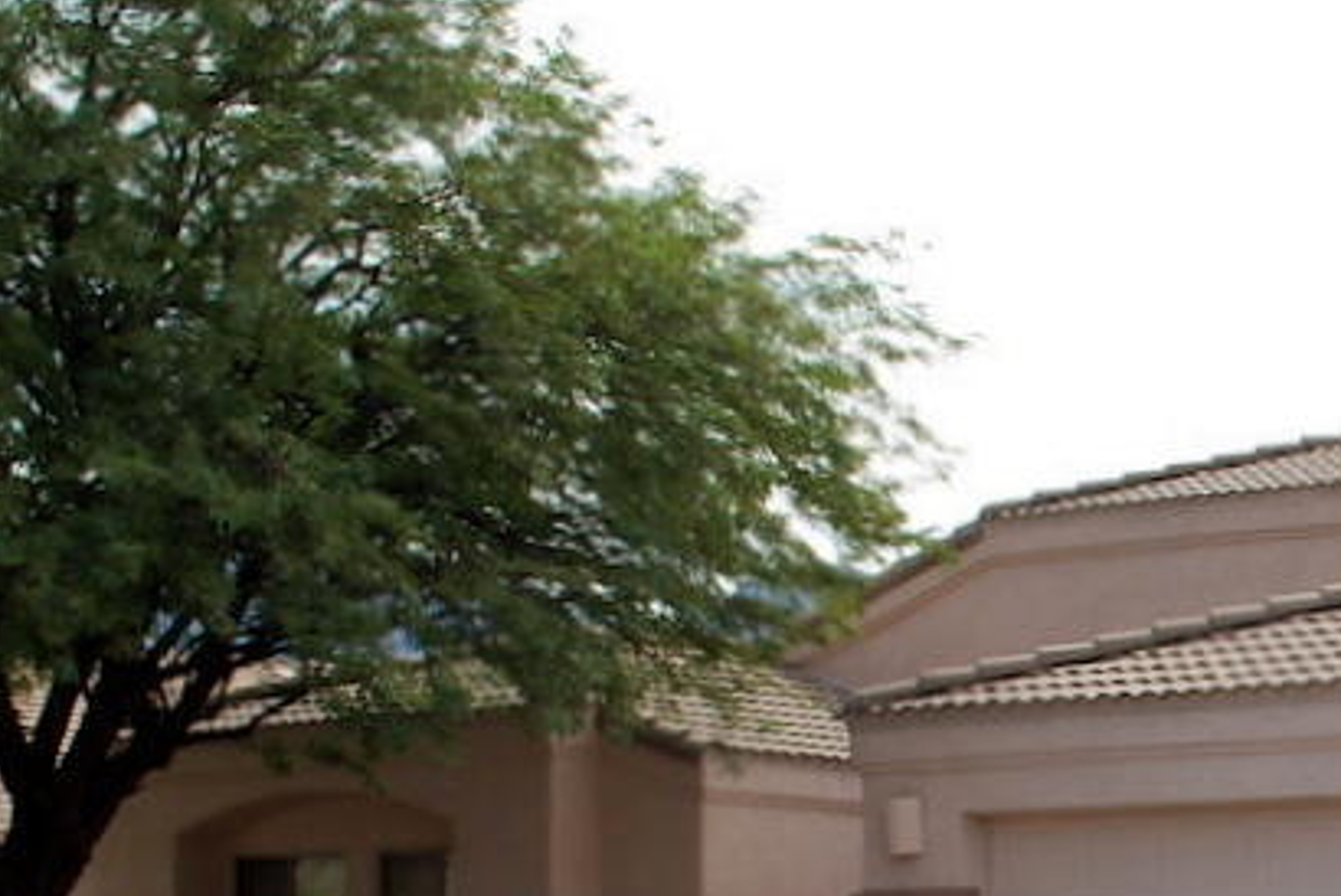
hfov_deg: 21.4
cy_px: 934
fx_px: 3355
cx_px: 1491
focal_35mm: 90
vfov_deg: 14.9
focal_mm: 24
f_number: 9
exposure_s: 1/200
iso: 100
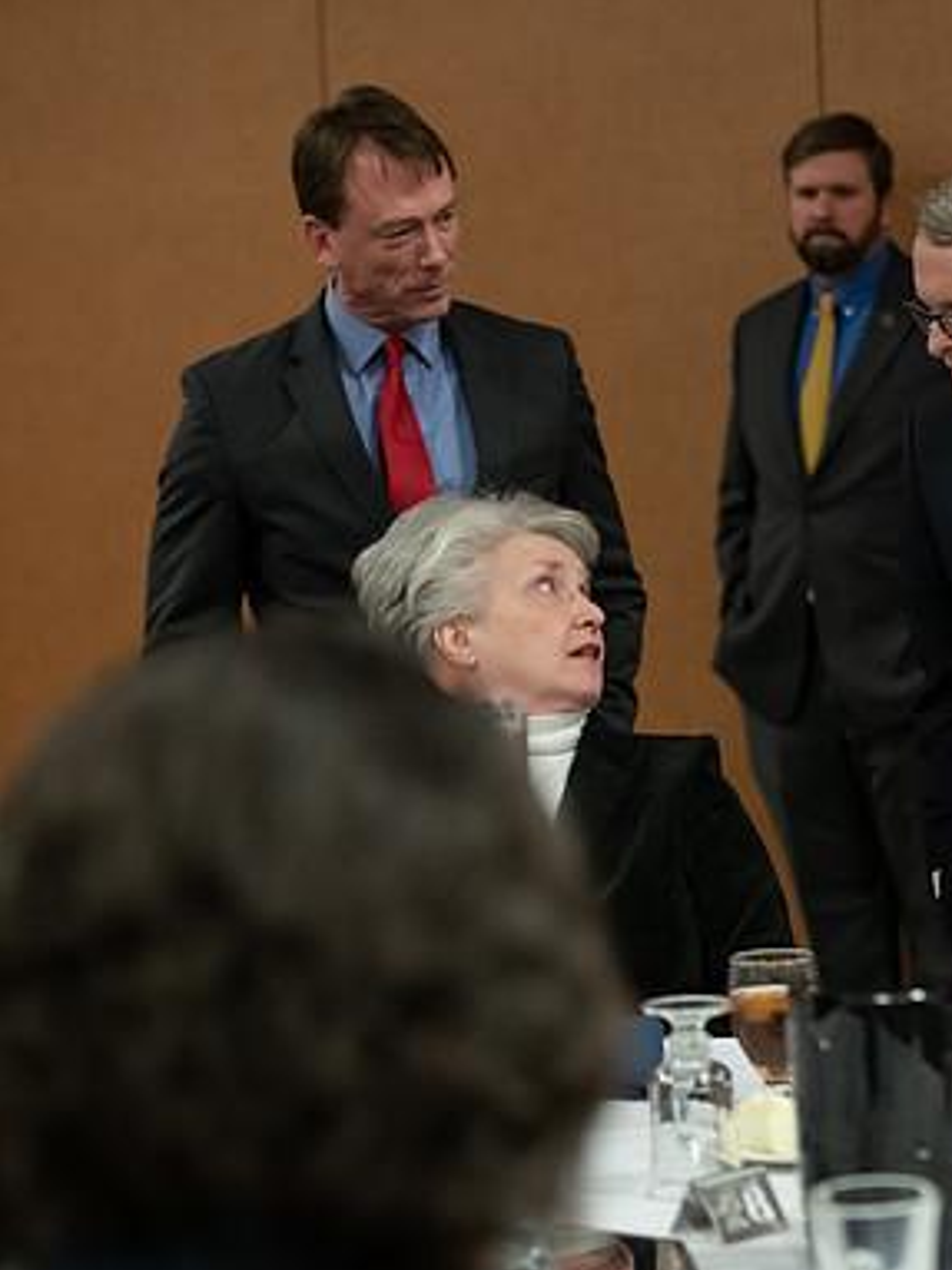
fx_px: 3742
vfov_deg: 19.3
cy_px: 638
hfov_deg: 14.3
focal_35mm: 102
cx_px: 959
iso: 2500
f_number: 3.2
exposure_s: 1/200
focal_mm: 70
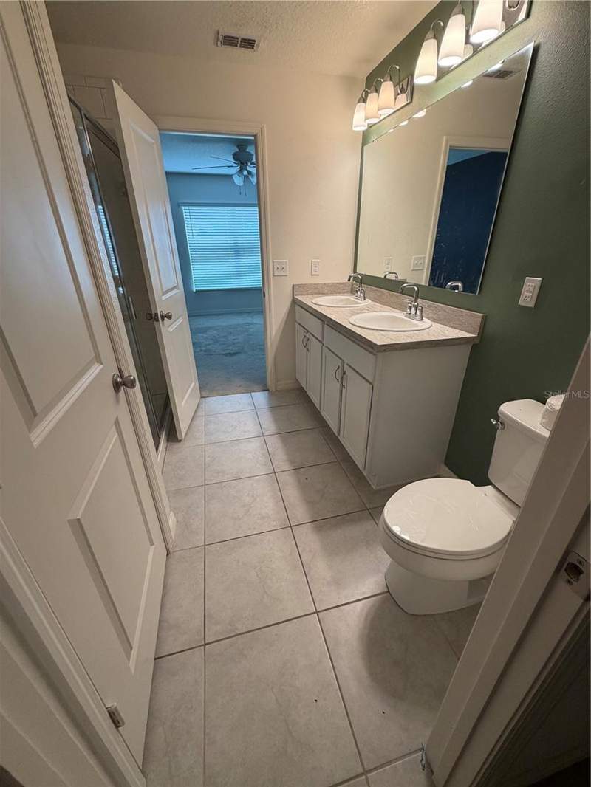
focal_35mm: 14
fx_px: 319
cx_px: 296
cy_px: 394
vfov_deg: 102.1
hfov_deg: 85.7
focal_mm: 2.22
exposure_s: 1/120
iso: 160
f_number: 2.2
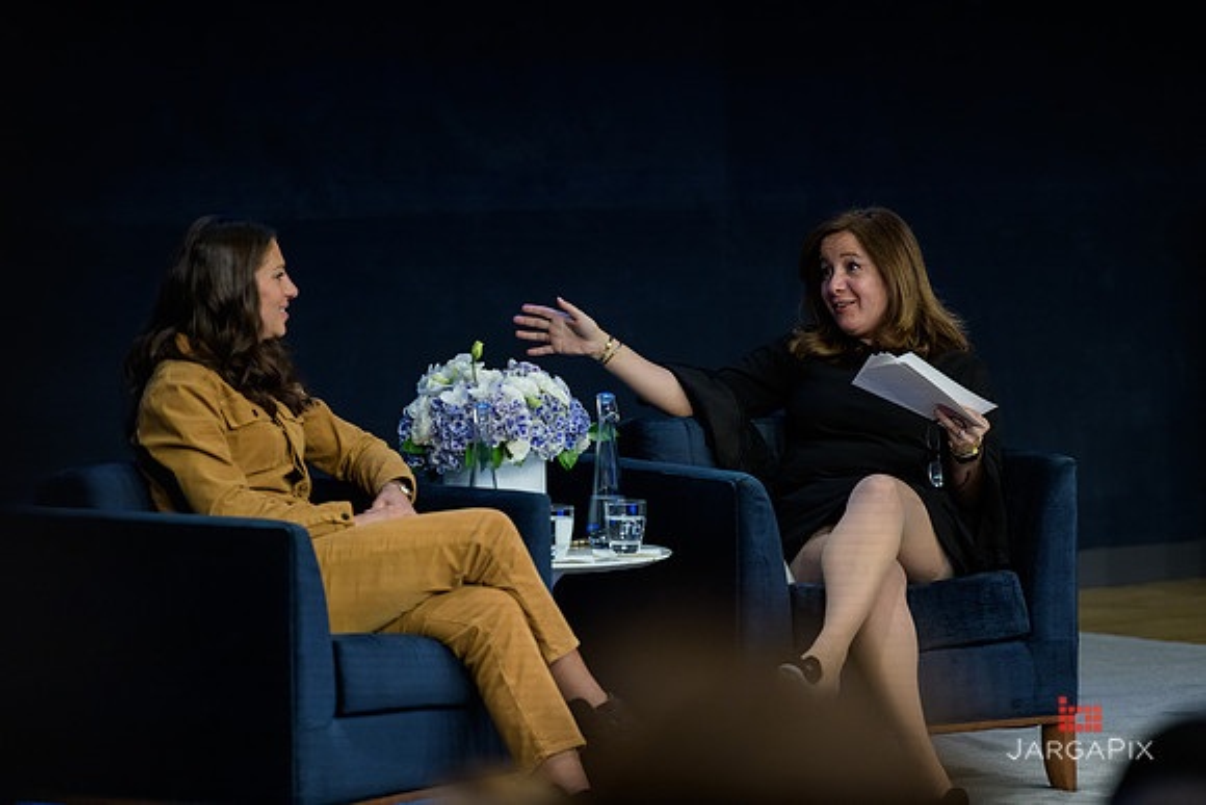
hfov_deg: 10.3
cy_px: 402
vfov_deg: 6.9
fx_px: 6701
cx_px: 603
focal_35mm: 200
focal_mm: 200
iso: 1600
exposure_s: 1/250
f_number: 3.2
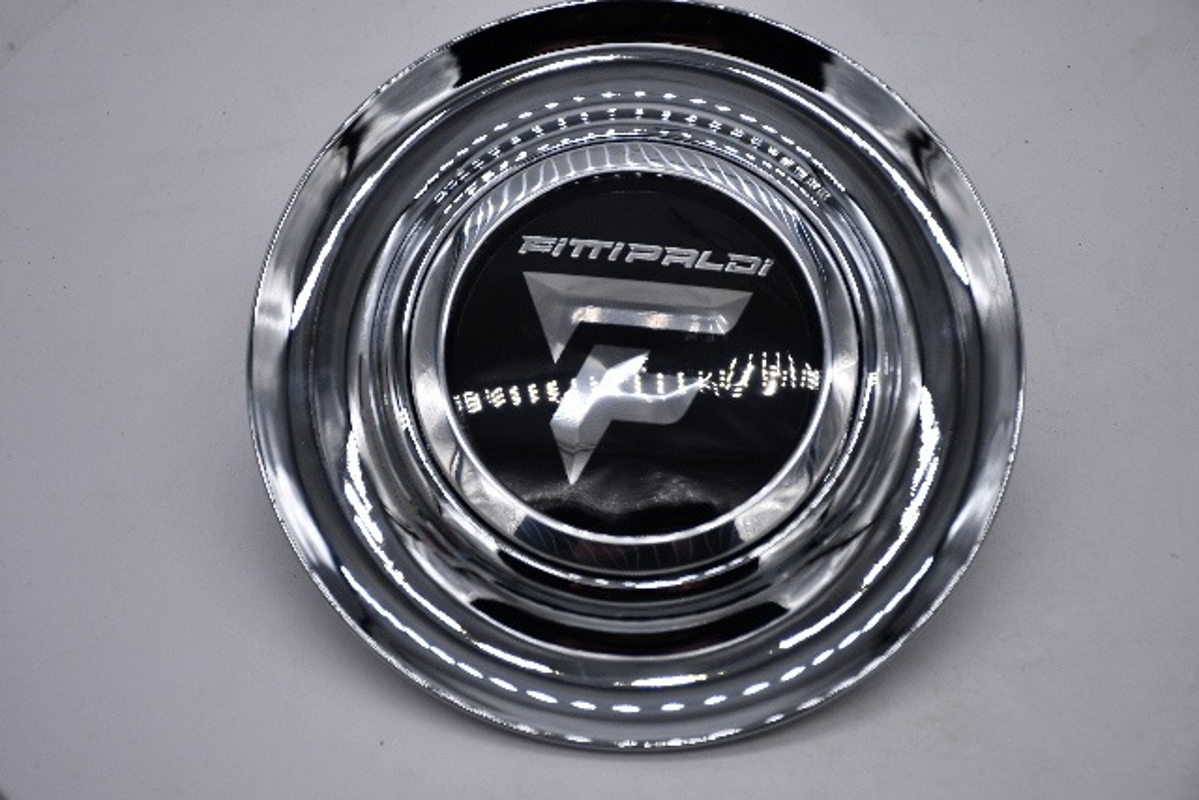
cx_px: 600
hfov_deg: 24.2
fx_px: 2798
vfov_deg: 16.3
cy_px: 400
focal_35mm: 84
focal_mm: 56
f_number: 6.3
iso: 200
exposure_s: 1/250
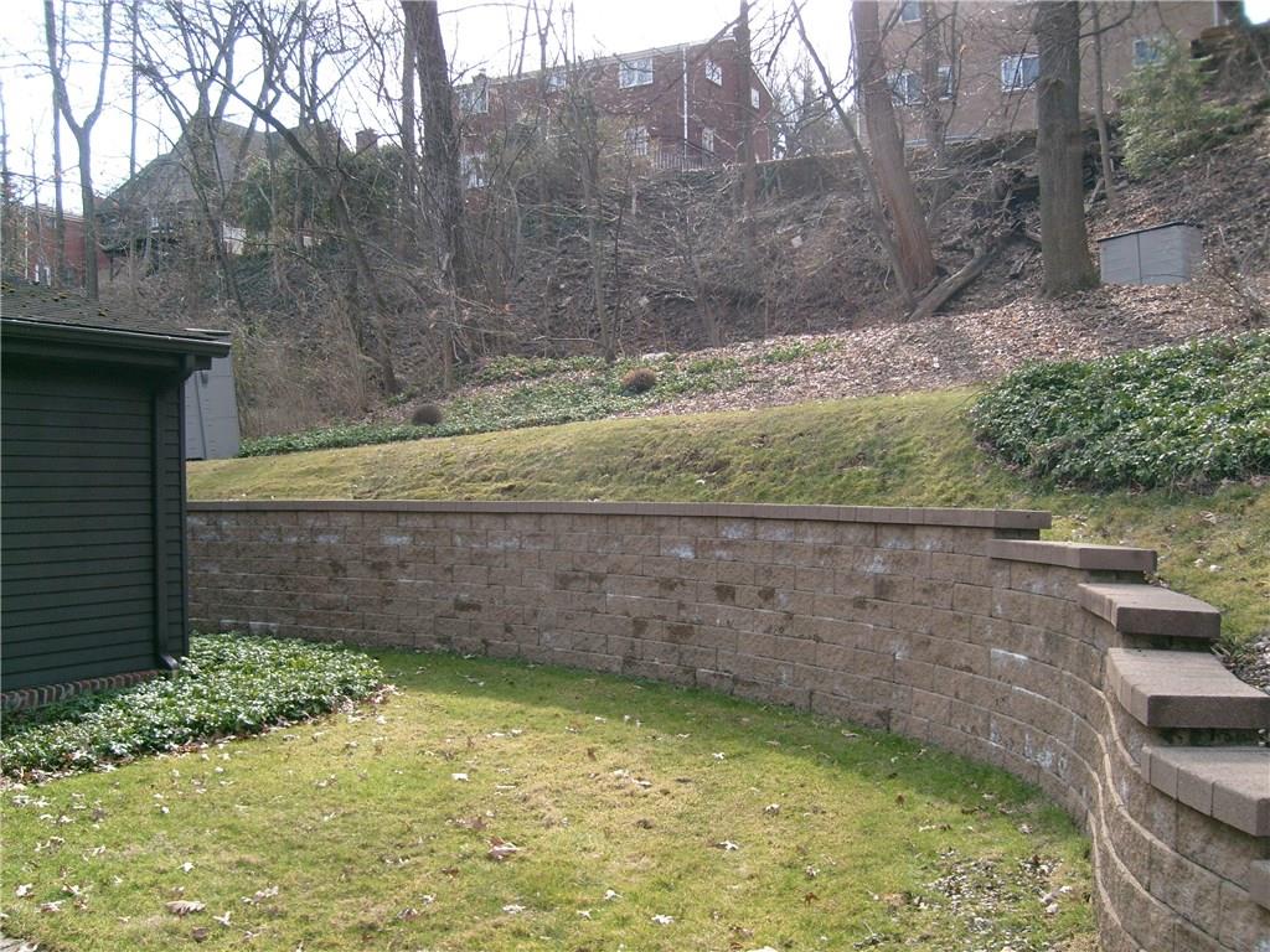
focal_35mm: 35
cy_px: 476
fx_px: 1284
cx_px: 635
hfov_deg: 52.6
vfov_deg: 40.7
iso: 80
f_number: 2.8
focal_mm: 5.8
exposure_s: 1/350
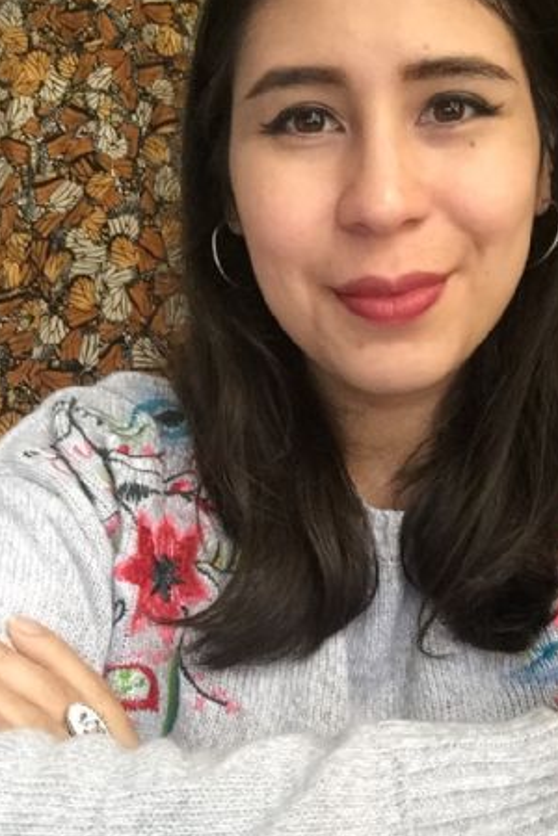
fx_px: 1000
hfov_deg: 31.1
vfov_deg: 45.4
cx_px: 348
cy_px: 427
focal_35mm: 43
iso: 250
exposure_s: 1/30
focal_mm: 2.65
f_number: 2.2
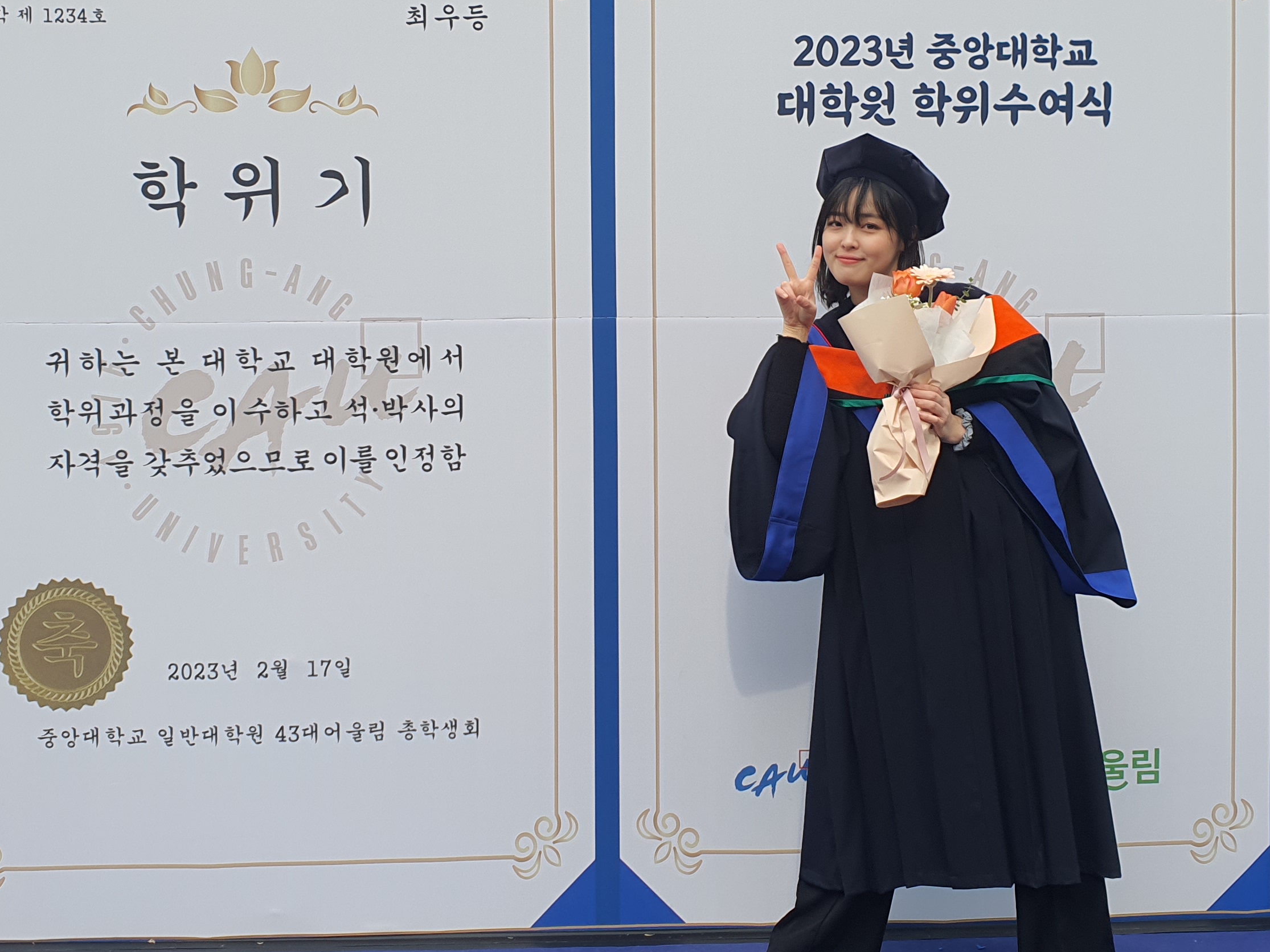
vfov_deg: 30.7
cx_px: 579
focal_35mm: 47
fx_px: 1725
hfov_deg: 40.4
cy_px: 330
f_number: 2.4
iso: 50
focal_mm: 4.3
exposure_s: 1/576
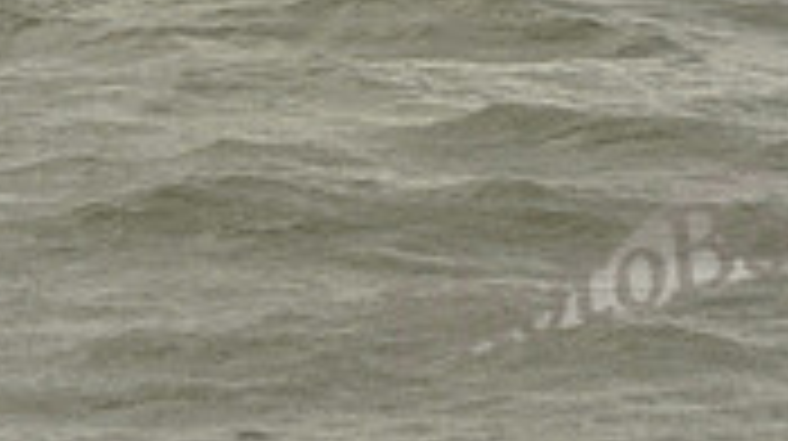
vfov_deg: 4.9
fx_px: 5072
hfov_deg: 8.9
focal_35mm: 243
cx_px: 153
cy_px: -371
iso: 250
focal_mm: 70
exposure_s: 1/800
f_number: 8
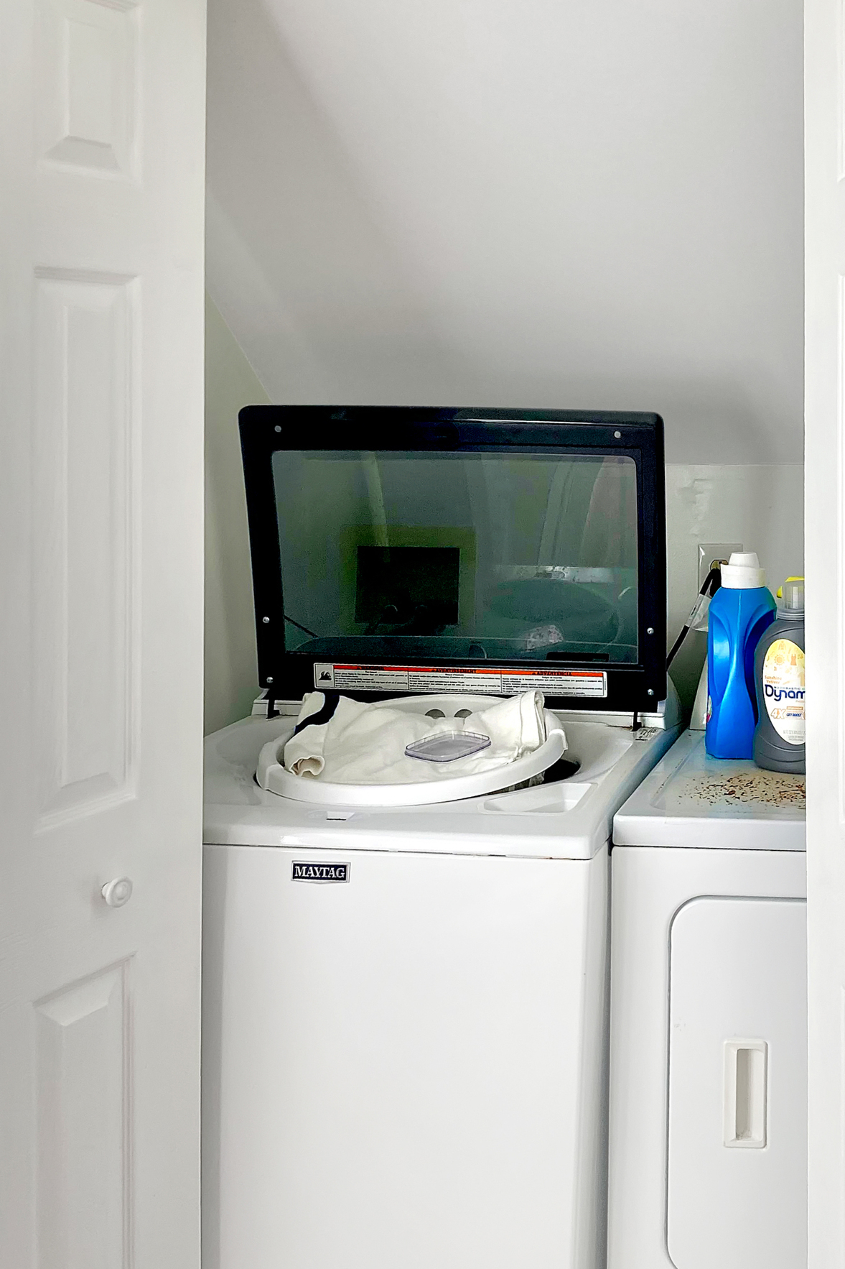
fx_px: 1338
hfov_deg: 34.9
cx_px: 505
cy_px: 664
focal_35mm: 38
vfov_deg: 50.7
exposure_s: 1/120
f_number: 1.8
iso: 32
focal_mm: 3.99
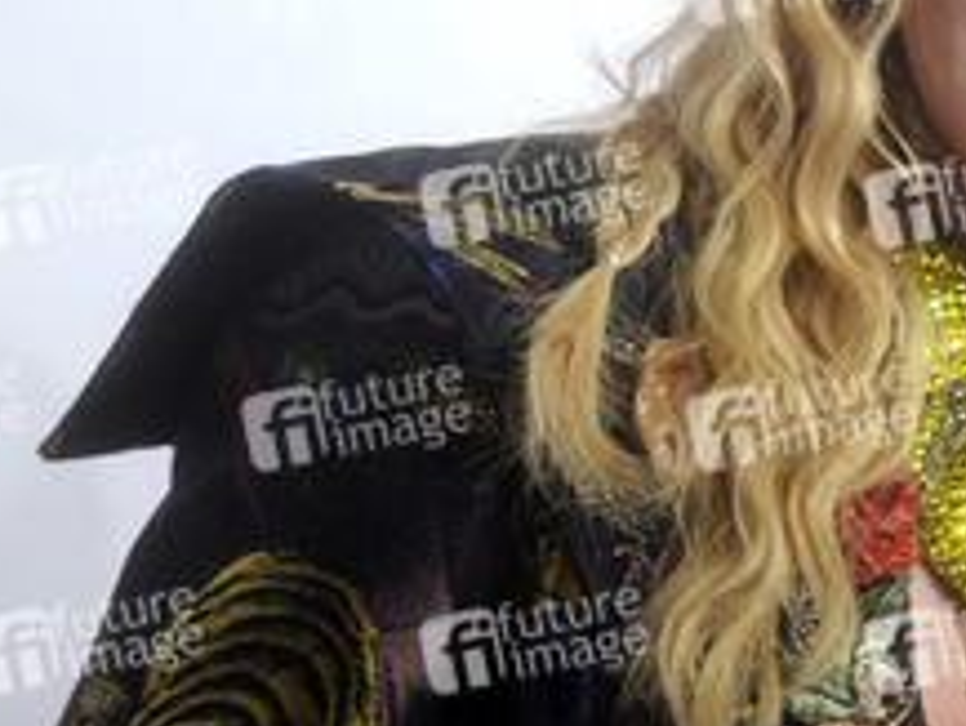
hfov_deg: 5.0
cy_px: 85
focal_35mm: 399
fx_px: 11141
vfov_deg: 3.7
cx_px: 859
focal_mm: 200
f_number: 3.5
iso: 1250
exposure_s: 1/400
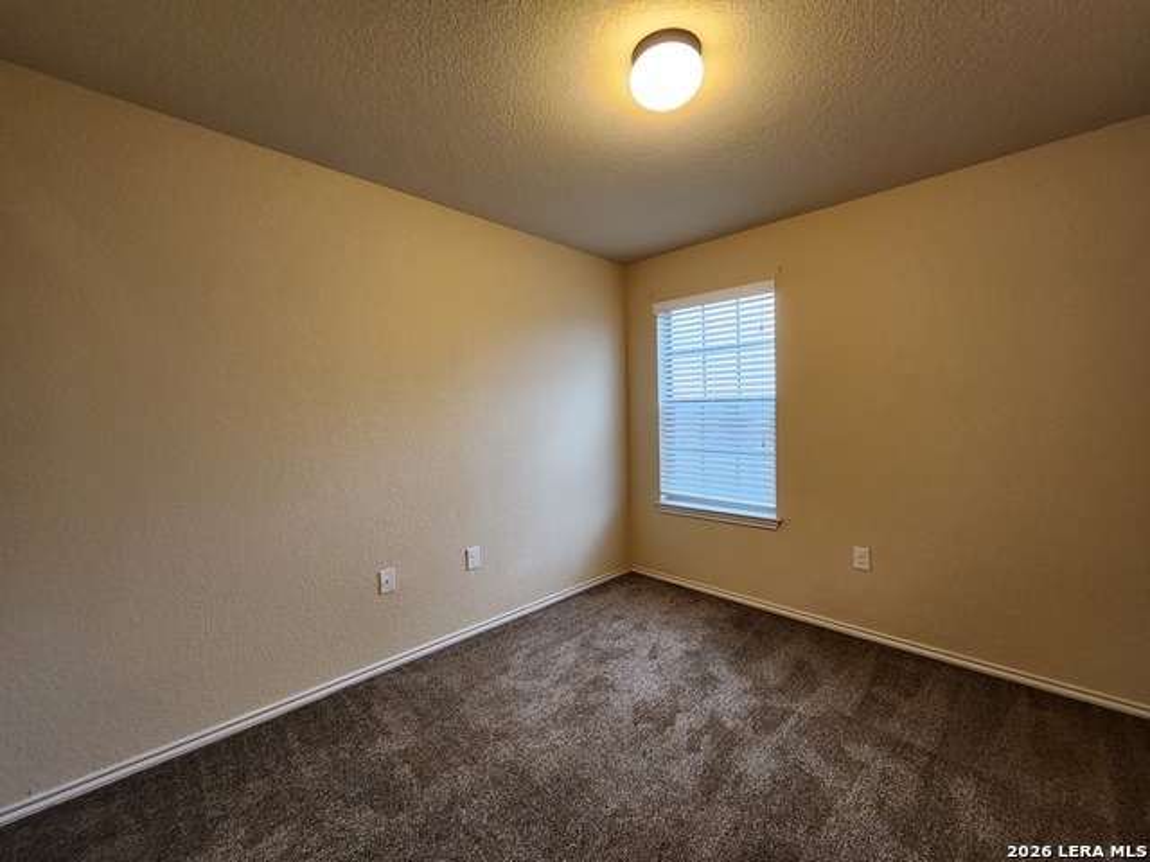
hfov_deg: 106.2
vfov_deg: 89.9
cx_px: 575
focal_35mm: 13
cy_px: 431
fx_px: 432
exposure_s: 1/60
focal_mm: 2.2
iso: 400
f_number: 2.2
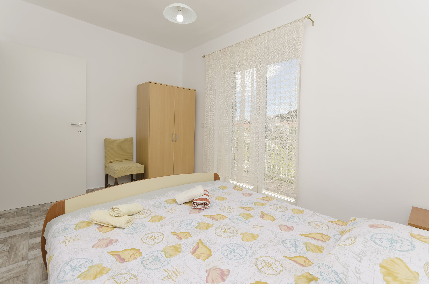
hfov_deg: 100.5
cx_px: 214
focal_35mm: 15
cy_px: 142
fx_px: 178
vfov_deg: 77.1
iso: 100
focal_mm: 10
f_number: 9
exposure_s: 1/100
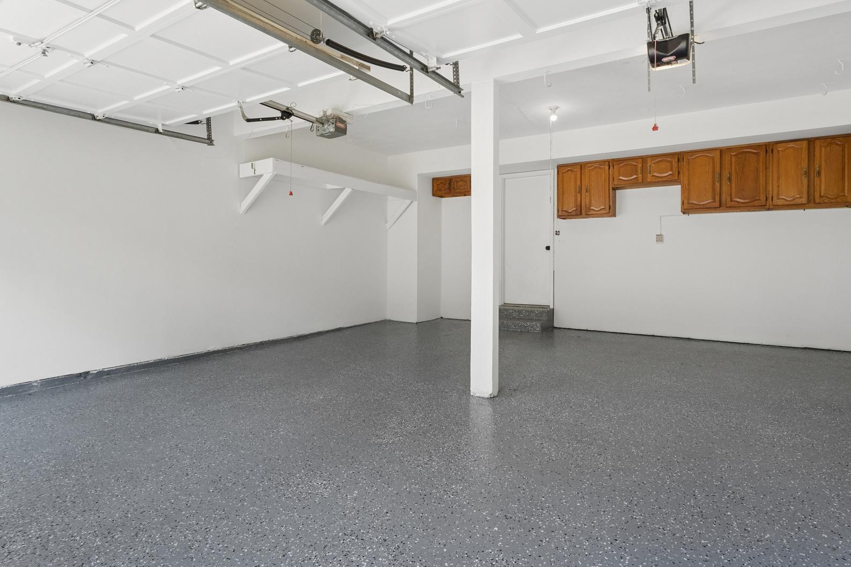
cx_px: 471
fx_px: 444
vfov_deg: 65.1
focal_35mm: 19
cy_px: 261
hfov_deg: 87.3
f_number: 7.1
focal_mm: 14.6
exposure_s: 1/320
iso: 1250
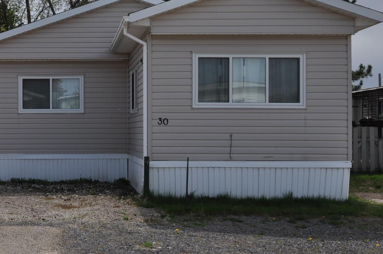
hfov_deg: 31.7
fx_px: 648
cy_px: 124
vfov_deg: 22.2
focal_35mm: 61
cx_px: 57
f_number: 16
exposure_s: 1/200
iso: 200
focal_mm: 21
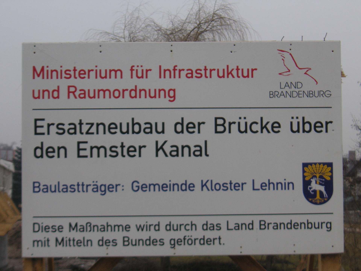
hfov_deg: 19.8
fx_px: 1032
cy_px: 136
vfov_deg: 14.9
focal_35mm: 99
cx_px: 180
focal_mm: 16.4
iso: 64
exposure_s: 1/90
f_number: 5
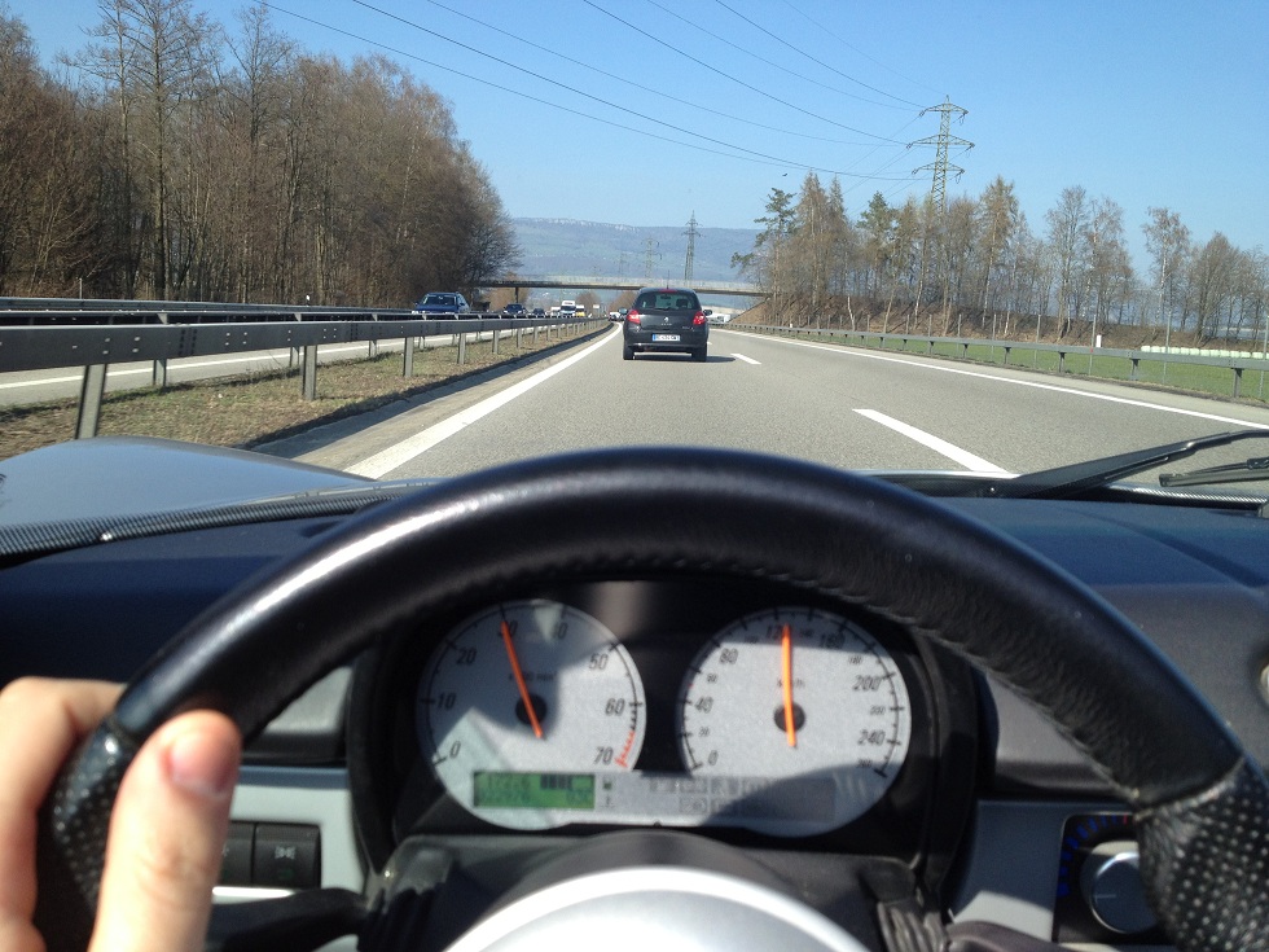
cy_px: 476
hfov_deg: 52.6
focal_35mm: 35
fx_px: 1283
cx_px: 634
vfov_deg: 40.7
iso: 64
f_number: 2.4
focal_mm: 4.28
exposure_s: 1/849
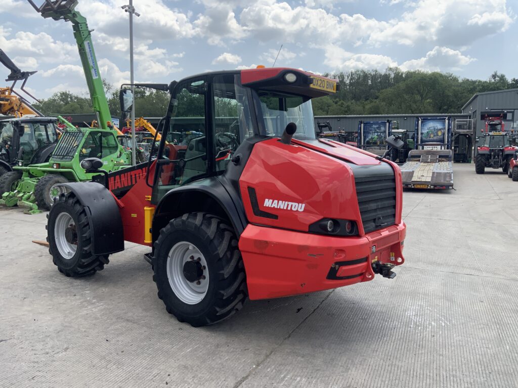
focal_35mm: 29
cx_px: 259
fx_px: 434
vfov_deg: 48.2
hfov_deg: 61.7
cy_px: 194
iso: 16
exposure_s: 1/1377
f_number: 1.8
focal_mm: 3
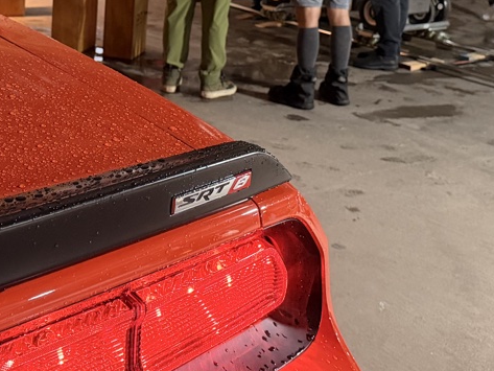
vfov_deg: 21.3
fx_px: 956
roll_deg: -3.4
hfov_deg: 28.7
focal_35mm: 67
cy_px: 9
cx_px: 142
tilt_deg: -12.1
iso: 800
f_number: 1.78
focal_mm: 6.76
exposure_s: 1/47
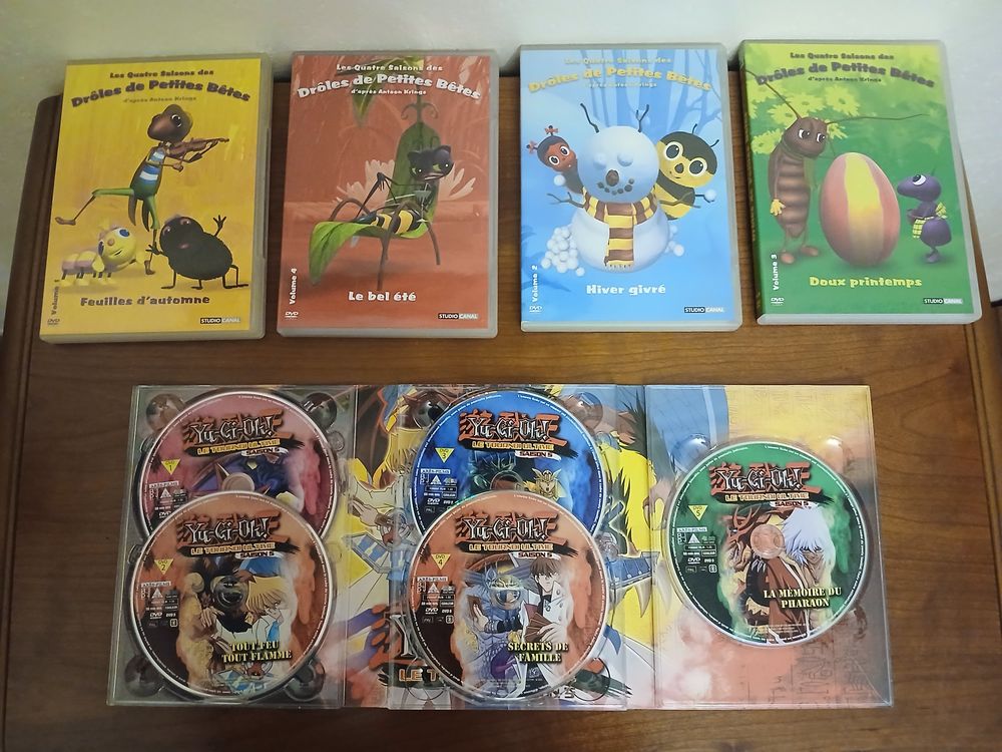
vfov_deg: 53.1
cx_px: 501
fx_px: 753
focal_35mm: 26
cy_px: 376
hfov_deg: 67.3
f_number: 1.8
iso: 800
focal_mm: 3.98
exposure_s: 1/20
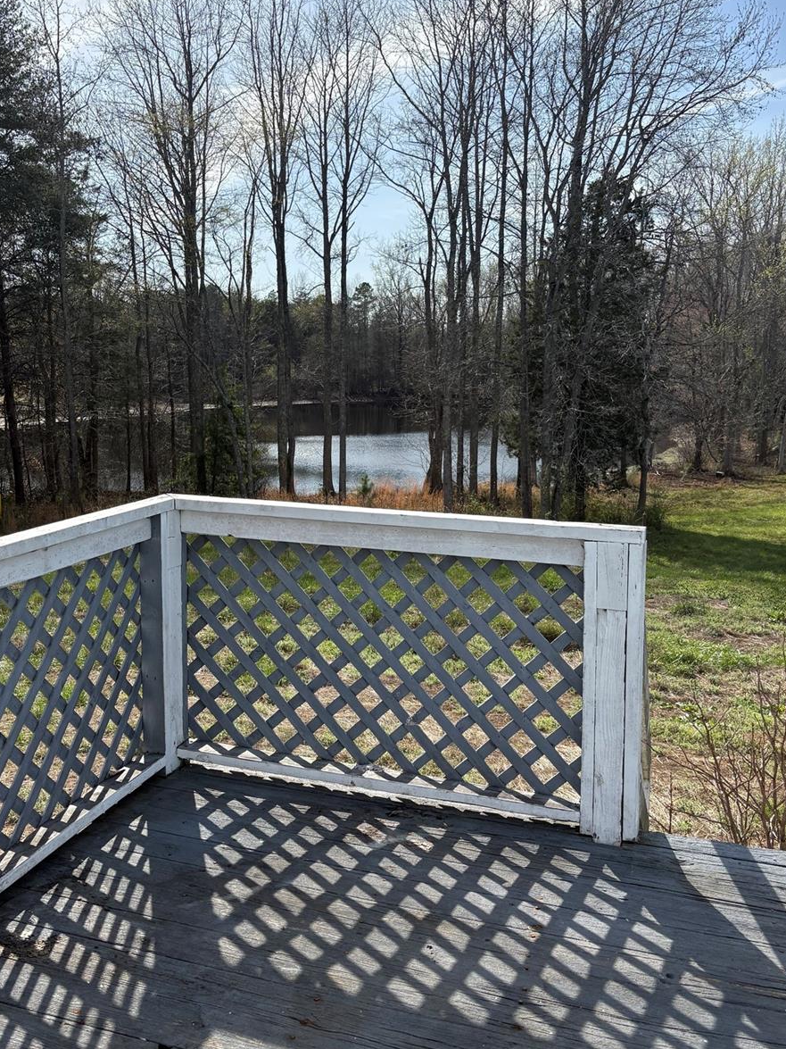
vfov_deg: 53.9
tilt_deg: -7.5
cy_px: 479
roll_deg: -0.1
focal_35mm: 34
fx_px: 1030
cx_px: 371
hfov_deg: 41.8
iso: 64
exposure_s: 1/4329
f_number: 1.6
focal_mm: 5.96
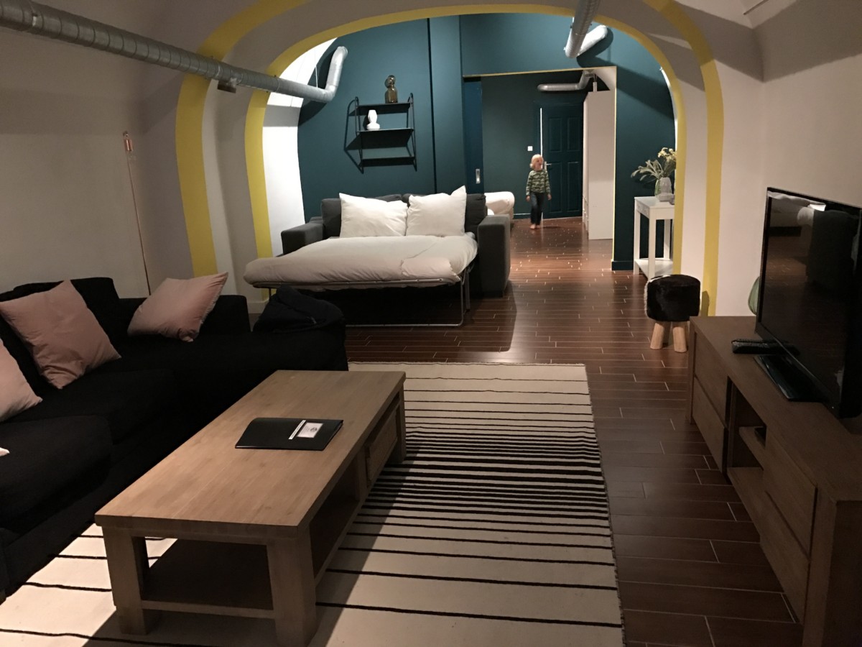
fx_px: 697
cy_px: 324
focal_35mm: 28
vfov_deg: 49.7
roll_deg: +3.3
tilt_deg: -12.0
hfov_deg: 63.4
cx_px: 431
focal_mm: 3.99
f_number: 1.8
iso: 100
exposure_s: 1/4
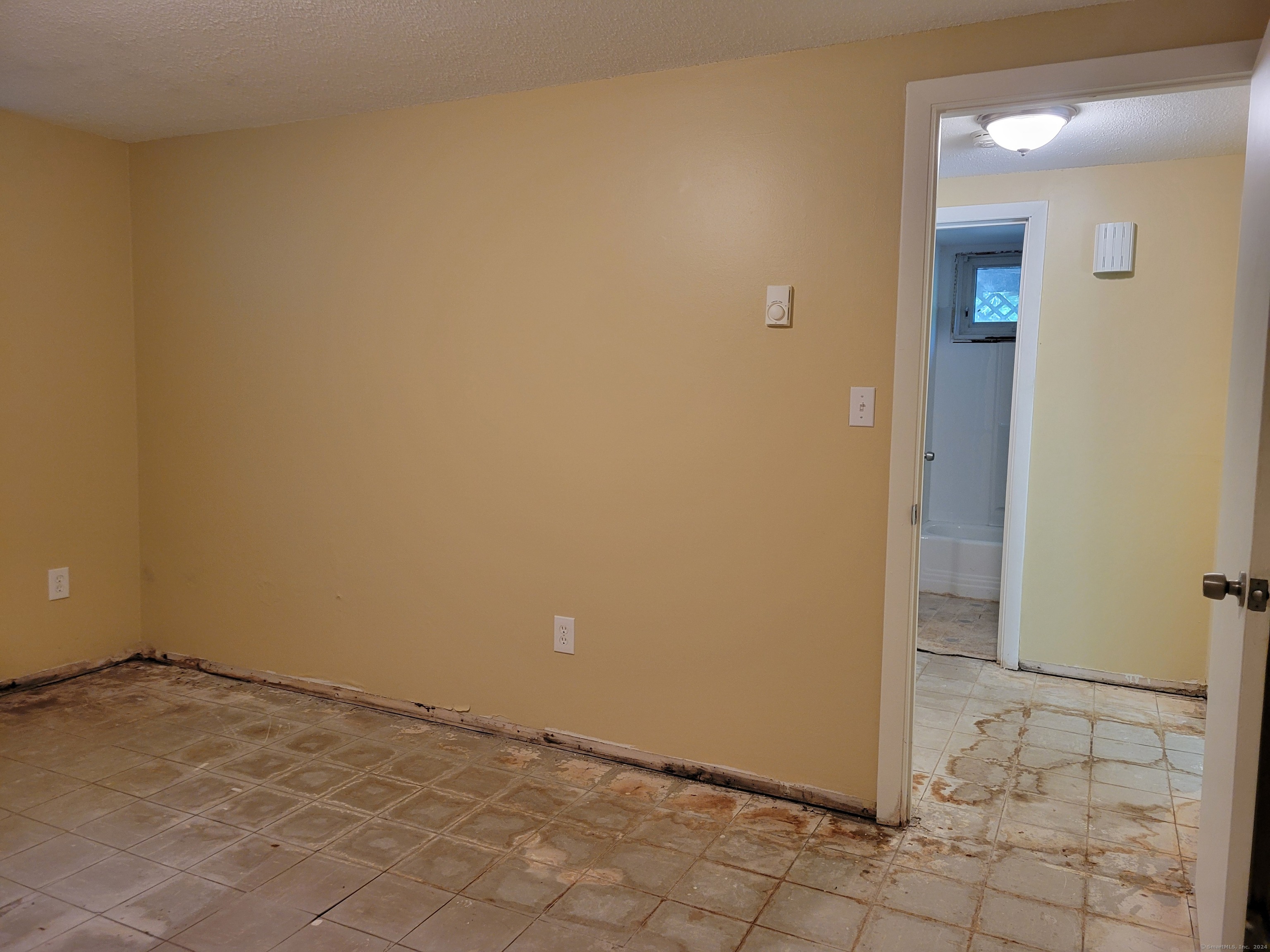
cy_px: 476
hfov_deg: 67.3
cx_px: 635
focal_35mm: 26
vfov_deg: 53.1
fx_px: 954
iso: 200
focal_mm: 5.4
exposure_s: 1/40
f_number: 1.8
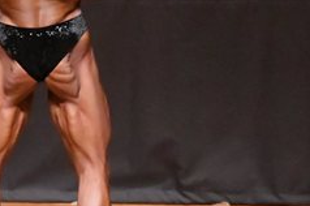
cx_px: 23
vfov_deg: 1.8
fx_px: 6733
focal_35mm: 783
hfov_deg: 2.6
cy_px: 85
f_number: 5.6
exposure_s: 1/400
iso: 12800
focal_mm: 160
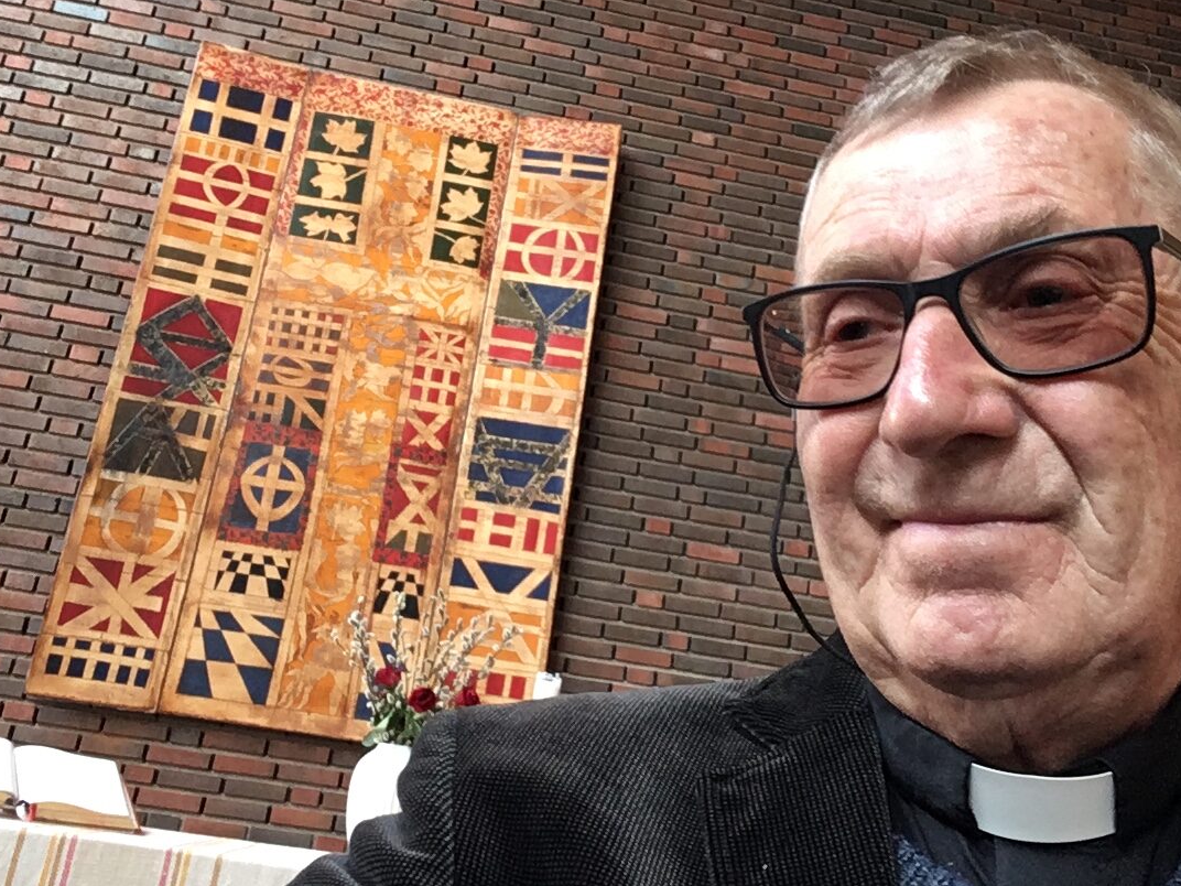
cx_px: 604
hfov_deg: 50.1
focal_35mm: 37
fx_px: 1262
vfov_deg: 38.6
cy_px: 395
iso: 160
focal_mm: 2.15
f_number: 2.4
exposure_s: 1/37
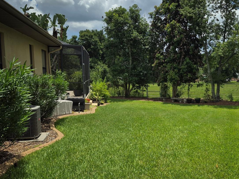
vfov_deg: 41.8
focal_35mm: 34
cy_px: 96
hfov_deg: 52.7
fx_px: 235
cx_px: 162
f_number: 1.8
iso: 25
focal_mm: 5.4
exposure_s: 1/1944
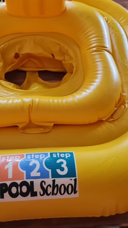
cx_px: 52
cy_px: 100
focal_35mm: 43
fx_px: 259
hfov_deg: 27.7
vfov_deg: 47.2
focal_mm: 5.4
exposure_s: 1/100
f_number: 1.8
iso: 250
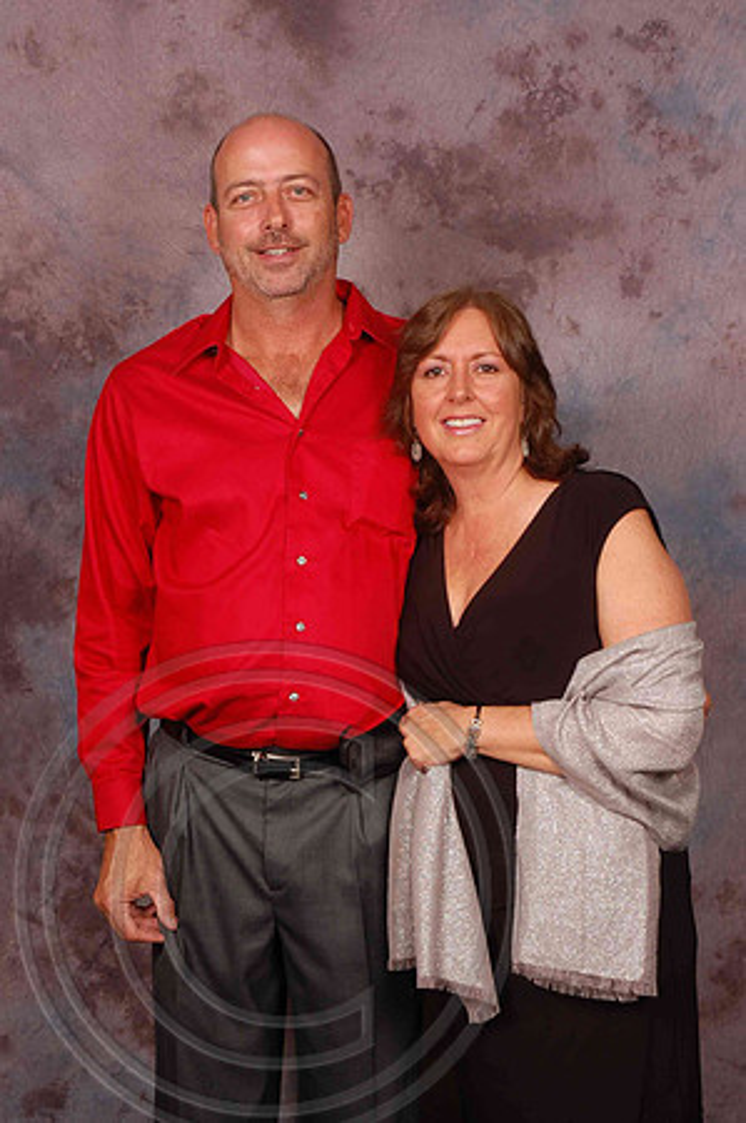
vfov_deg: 35.1
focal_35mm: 57
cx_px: 373
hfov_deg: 23.7
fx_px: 1776
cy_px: 562
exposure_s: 1/125
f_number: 10
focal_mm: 38
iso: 200
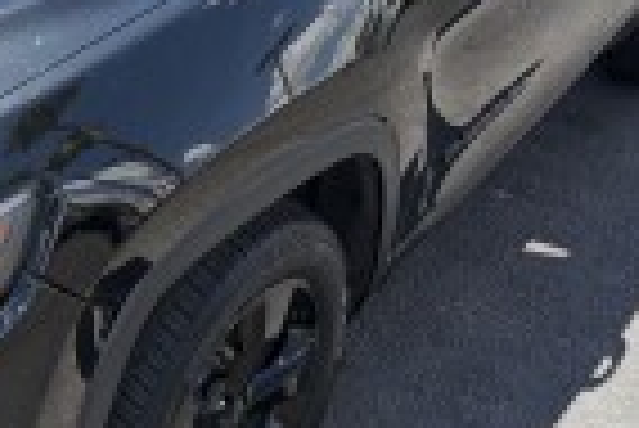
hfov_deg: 28.7
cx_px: -25
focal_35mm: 65
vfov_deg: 20.6
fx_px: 1155
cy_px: 56
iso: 100
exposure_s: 1/2299
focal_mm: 6.76
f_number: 1.78
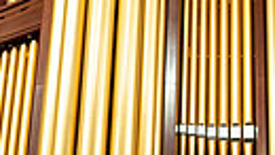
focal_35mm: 124
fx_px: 904
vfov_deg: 9.1
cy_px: 329
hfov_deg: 17.2
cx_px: 223
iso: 1600
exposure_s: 1/320
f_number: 2.8
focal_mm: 24
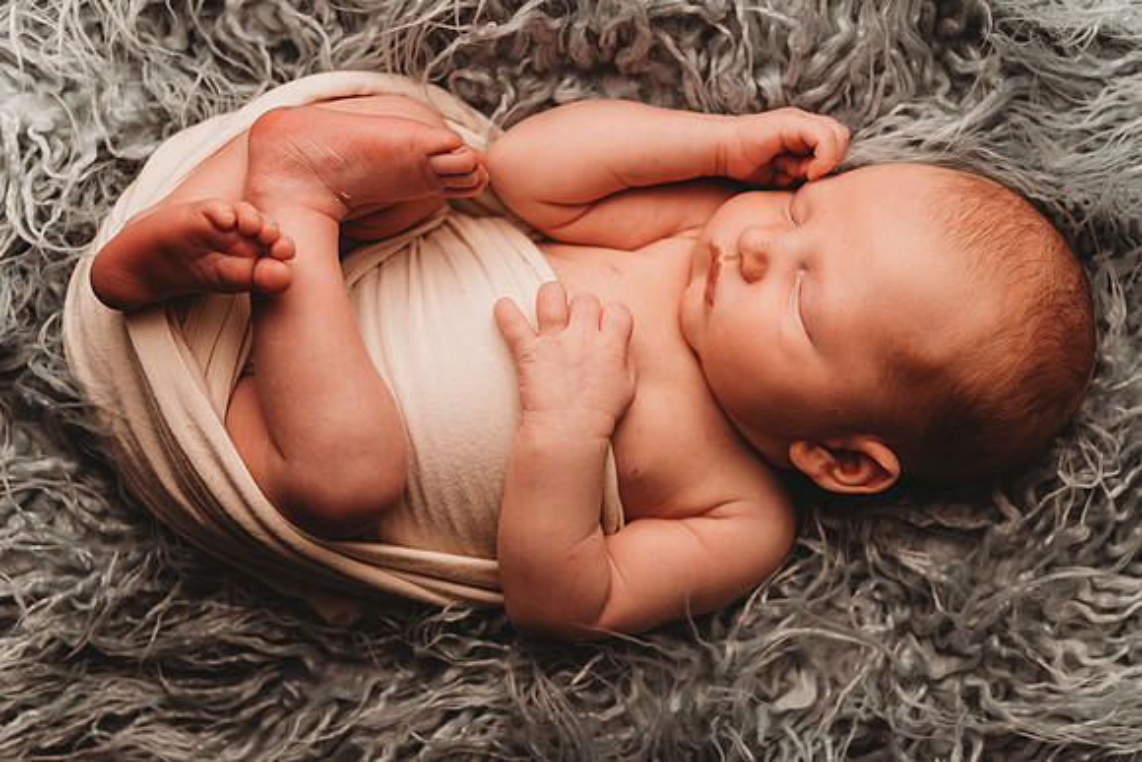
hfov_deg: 29.2
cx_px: 633
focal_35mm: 69
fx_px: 2188
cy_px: 373
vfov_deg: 19.8
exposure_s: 1/160
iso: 100
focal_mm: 58
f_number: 4
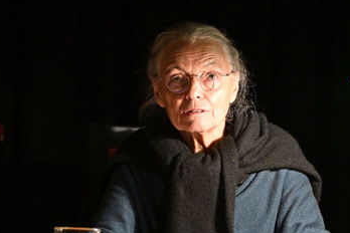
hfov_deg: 8.0
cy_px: 147
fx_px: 2518
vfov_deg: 5.3
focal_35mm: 259
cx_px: 212
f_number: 3.2
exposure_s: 1/200
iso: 5000
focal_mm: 200
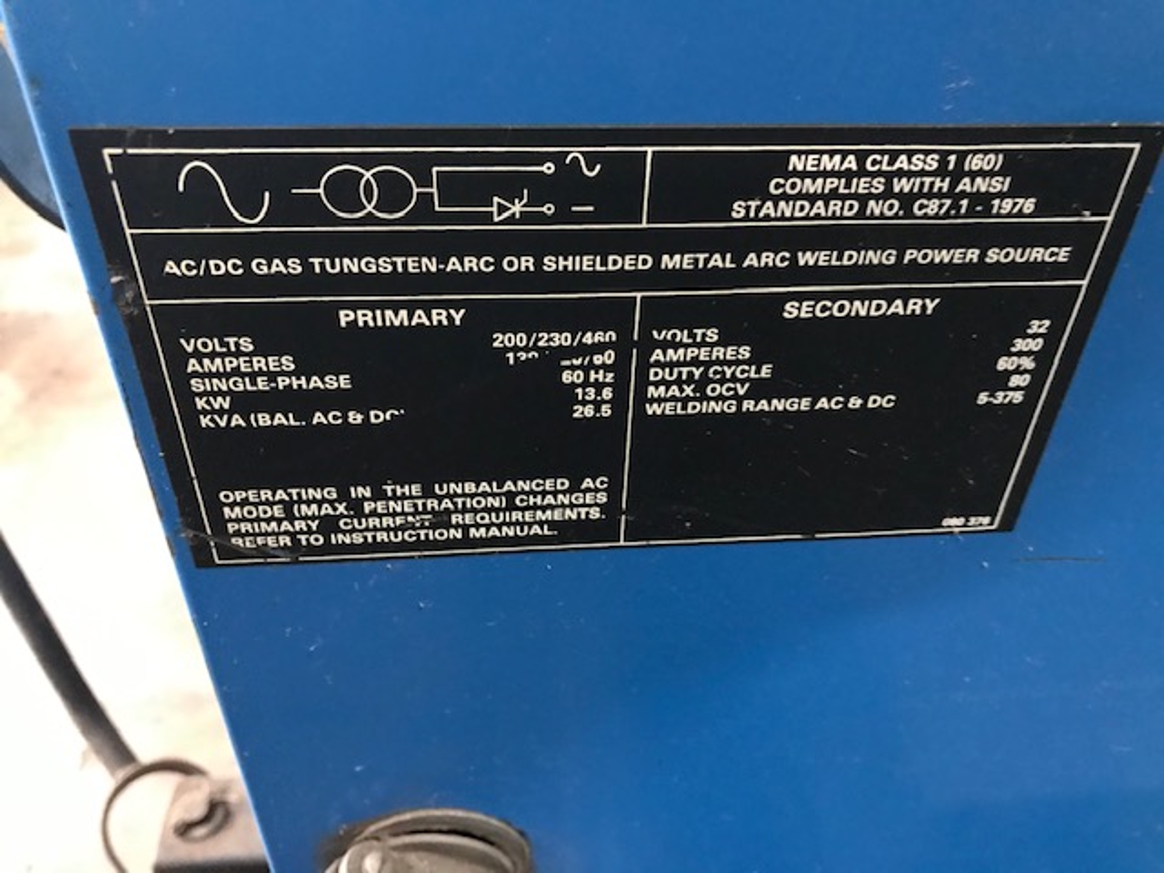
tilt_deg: -38.5
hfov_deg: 63.4
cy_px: 436
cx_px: 582
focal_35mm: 28
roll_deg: -0.6
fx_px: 942
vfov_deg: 49.7
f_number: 1.8
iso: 80
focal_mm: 3.99
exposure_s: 1/6
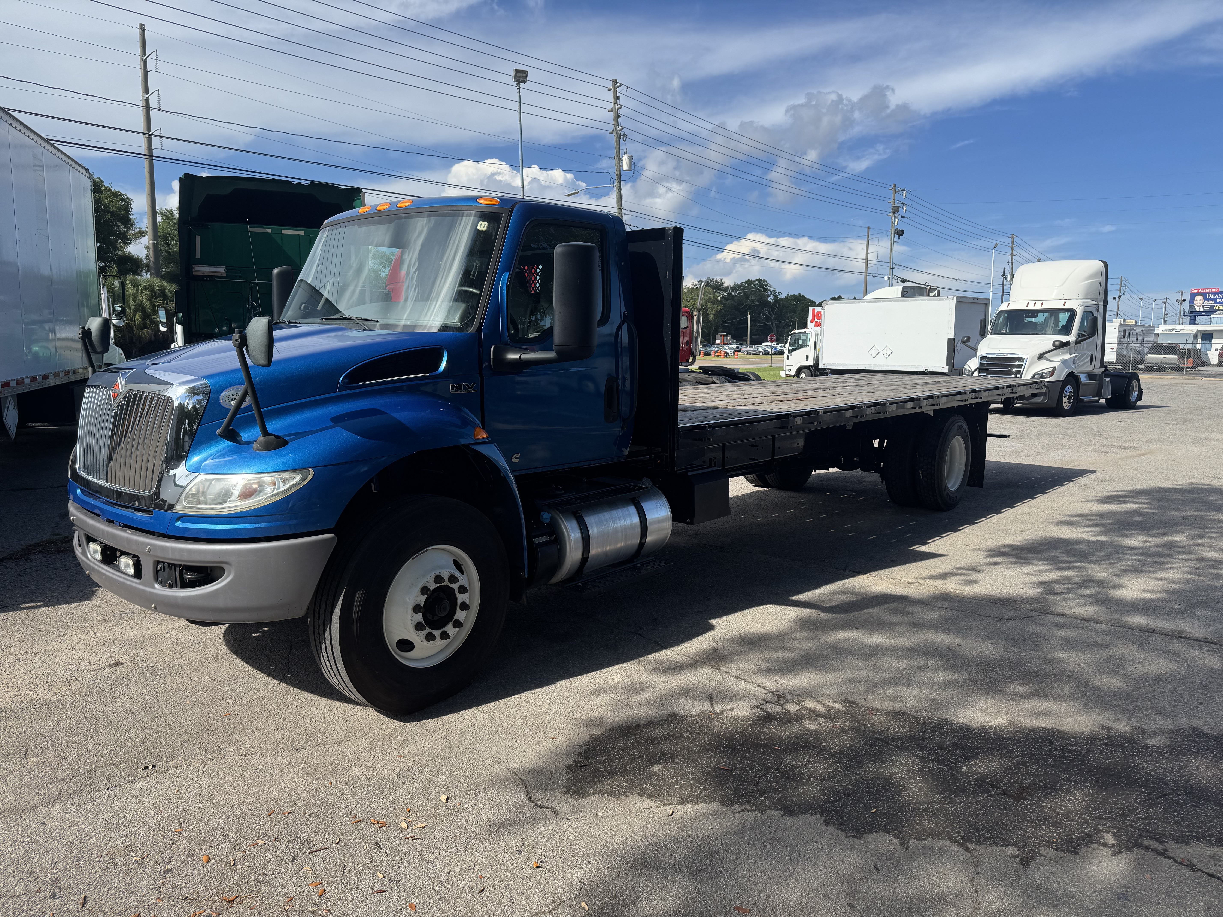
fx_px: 848
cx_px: 612
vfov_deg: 56.8
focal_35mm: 24
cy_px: 458
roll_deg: -0.8
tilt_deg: -5.9
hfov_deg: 71.6
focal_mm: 6.76
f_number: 1.78
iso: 80
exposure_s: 1/3802
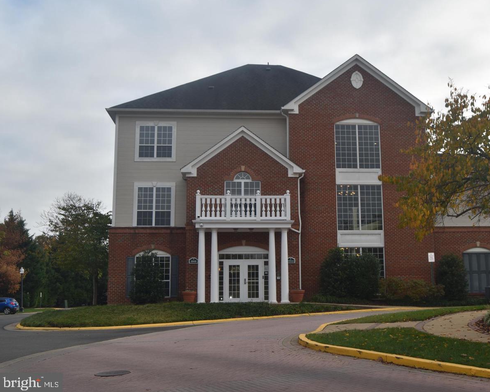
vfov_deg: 36.5
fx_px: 594
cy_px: 196
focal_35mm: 41
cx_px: 296
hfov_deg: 44.5
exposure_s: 1/200
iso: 100
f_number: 8
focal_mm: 24
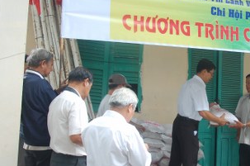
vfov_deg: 22.5
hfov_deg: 32.2
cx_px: 214
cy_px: 77
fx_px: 416
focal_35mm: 60
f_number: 4.5
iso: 400
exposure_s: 1/80
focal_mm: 22
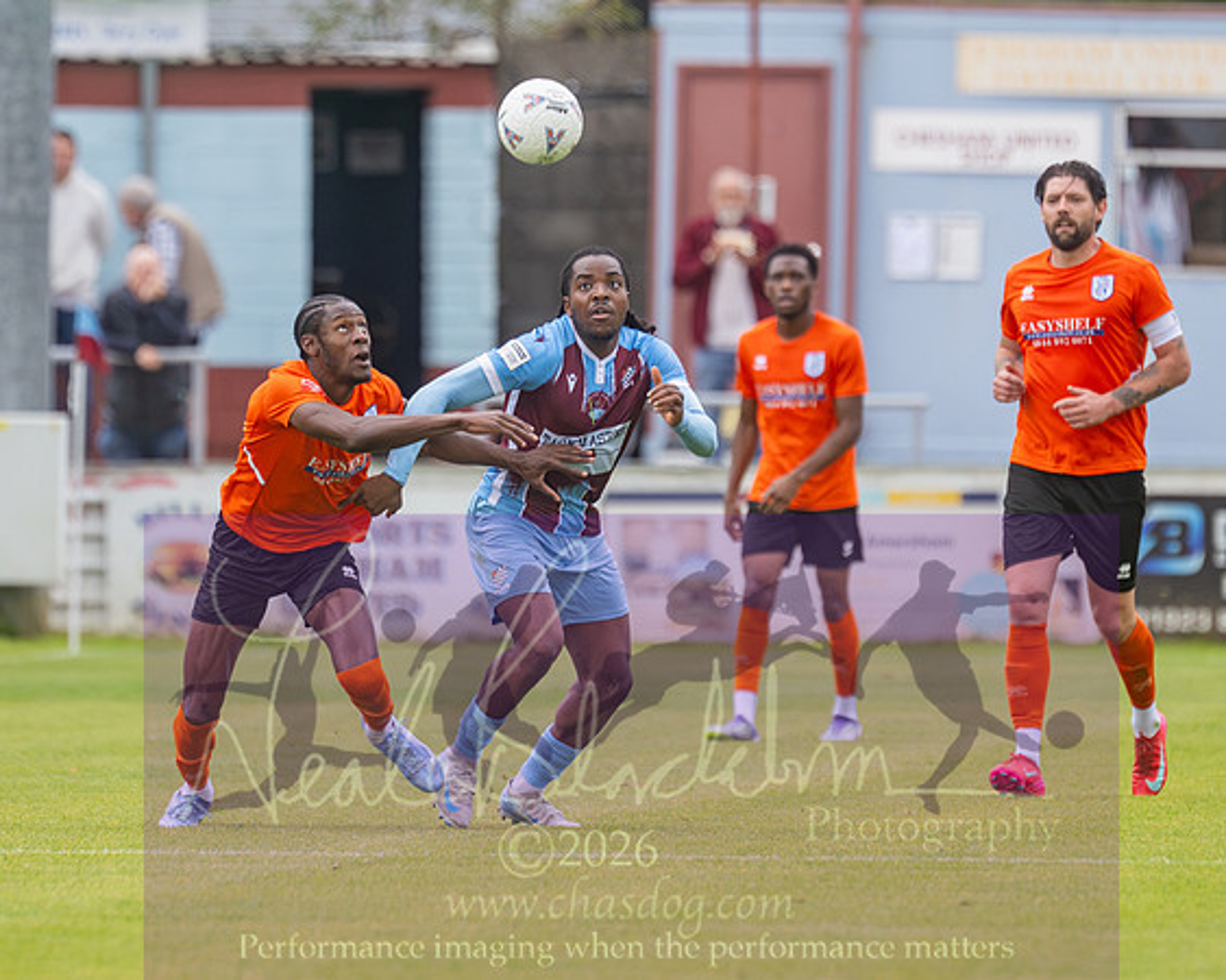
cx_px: 561
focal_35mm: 658
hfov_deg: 2.9
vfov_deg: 2.4
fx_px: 23856
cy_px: 443
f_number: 2.8
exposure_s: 1/1250
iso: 560
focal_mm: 300
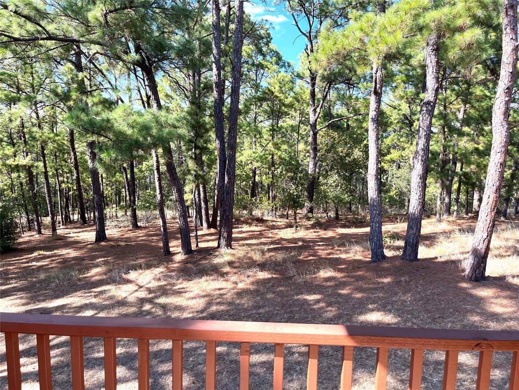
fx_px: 390
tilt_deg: -6.8
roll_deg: -1.7
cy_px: 195
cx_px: 260
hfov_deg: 67.3
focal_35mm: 26
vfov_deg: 53.1
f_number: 1.6
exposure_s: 1/631
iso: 50
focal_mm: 5.1
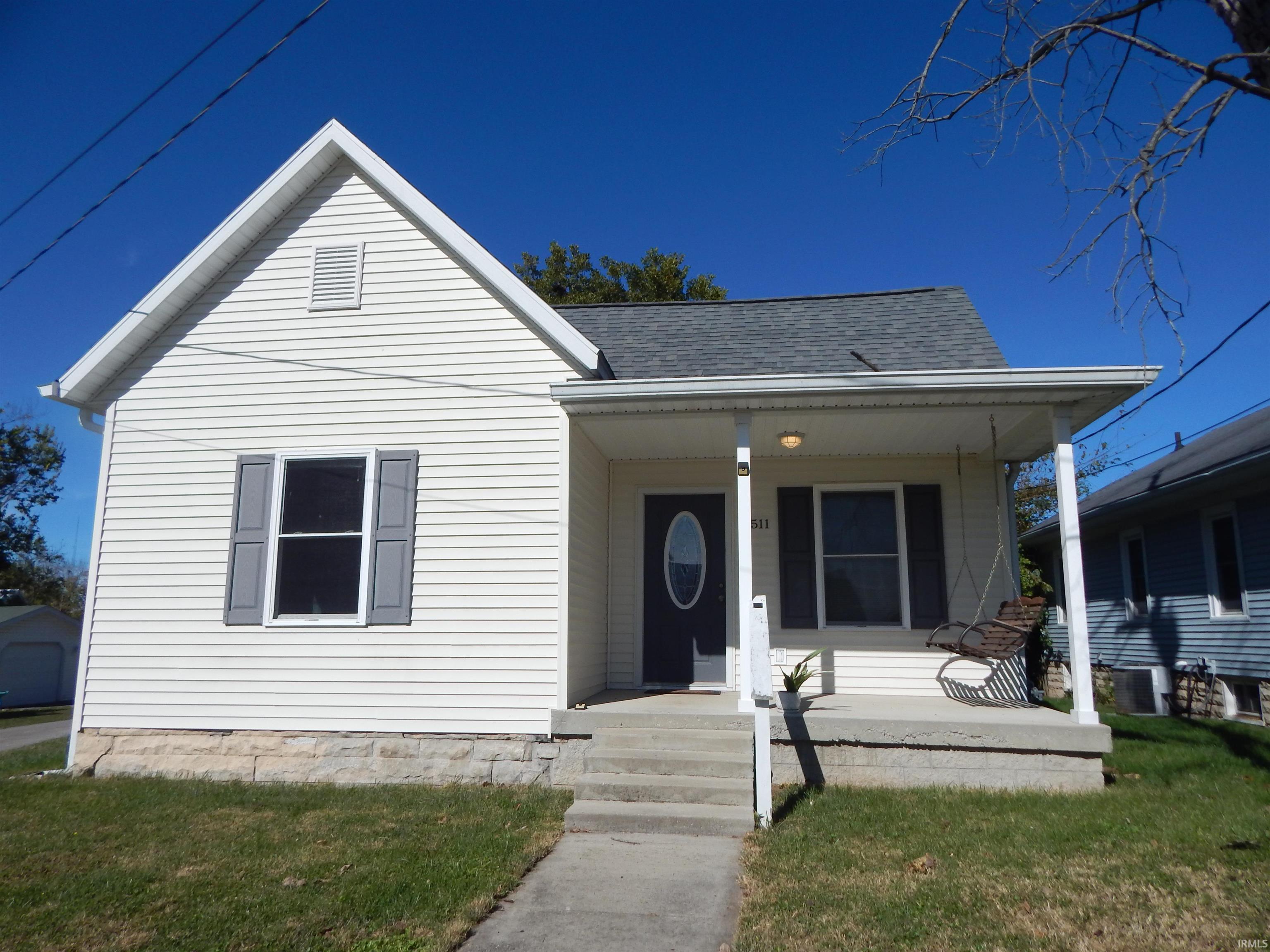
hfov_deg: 76.4
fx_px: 807
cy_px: 476
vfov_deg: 61.1
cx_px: 635
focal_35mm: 22
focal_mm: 4
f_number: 6
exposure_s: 1/1500
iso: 125
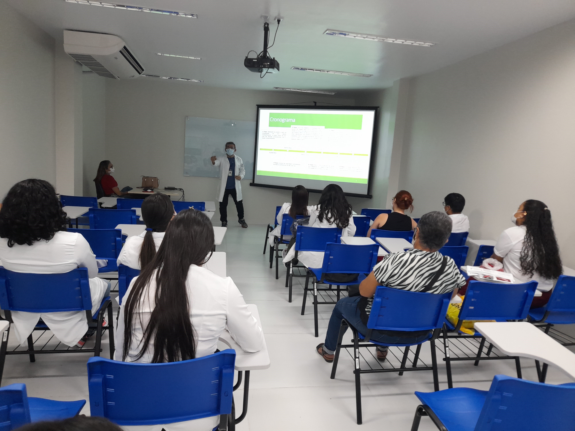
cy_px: 216
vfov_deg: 54.9
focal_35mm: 25
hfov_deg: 69.4
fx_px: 415
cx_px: 288
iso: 200
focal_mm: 4.6
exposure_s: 1/60
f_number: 2
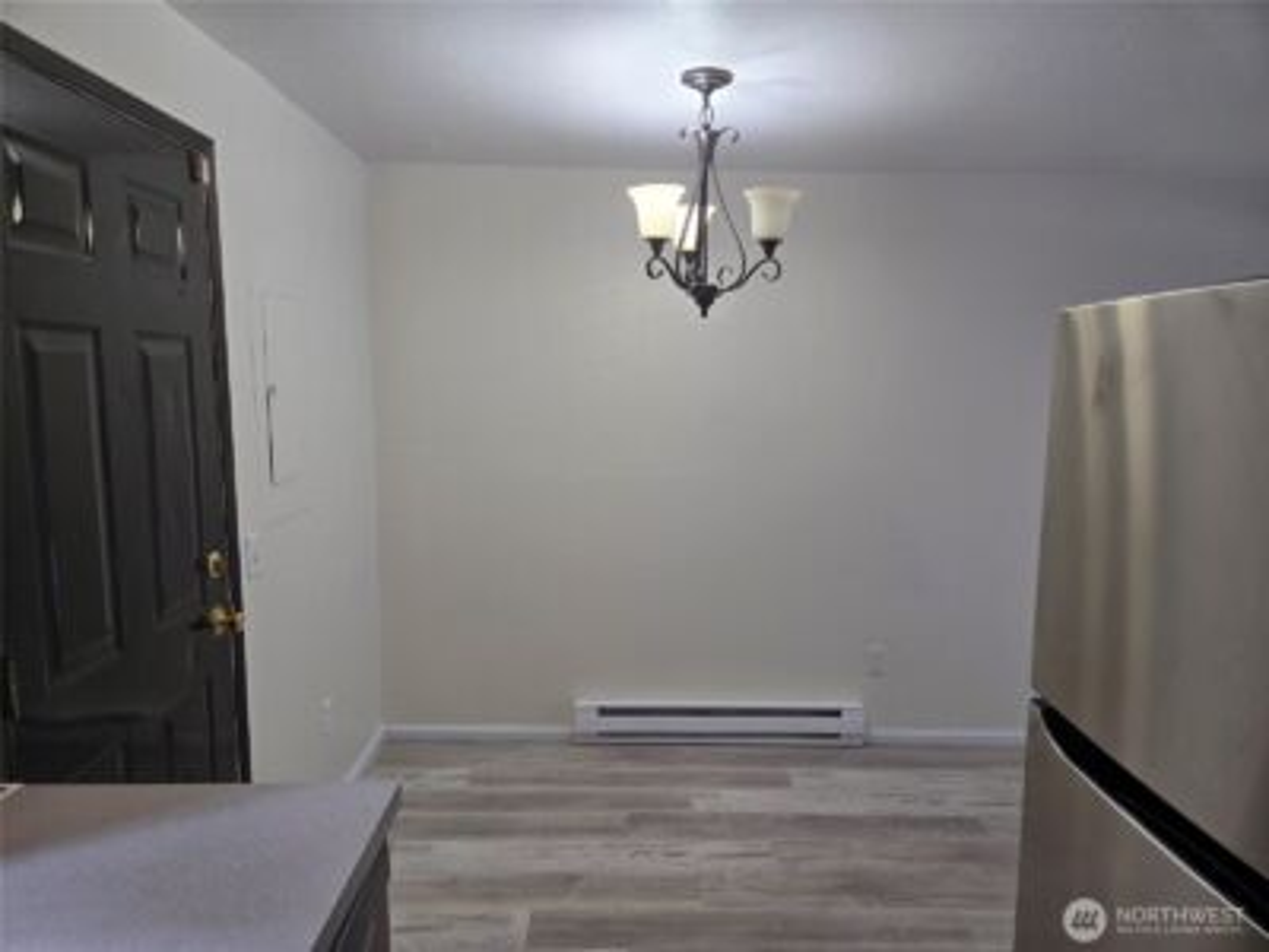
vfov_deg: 58.9
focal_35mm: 23
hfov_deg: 73.9
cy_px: 476
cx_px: 634
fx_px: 843
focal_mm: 5.4
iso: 64
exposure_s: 1/120
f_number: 1.8
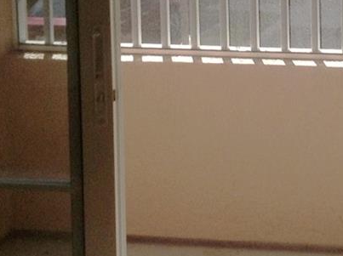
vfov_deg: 10.5
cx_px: 393
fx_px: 1375
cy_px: -54
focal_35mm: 139
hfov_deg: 13.9
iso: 50
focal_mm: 4.28
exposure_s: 1/643
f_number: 2.4
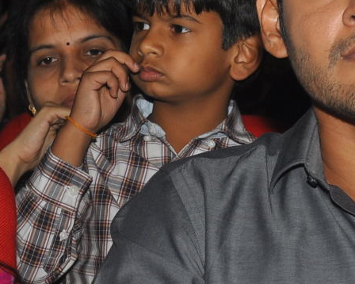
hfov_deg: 9.2
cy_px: 230
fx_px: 2216
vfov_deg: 7.3
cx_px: 119
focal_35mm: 211
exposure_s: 1/125
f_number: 8
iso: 200
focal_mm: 42
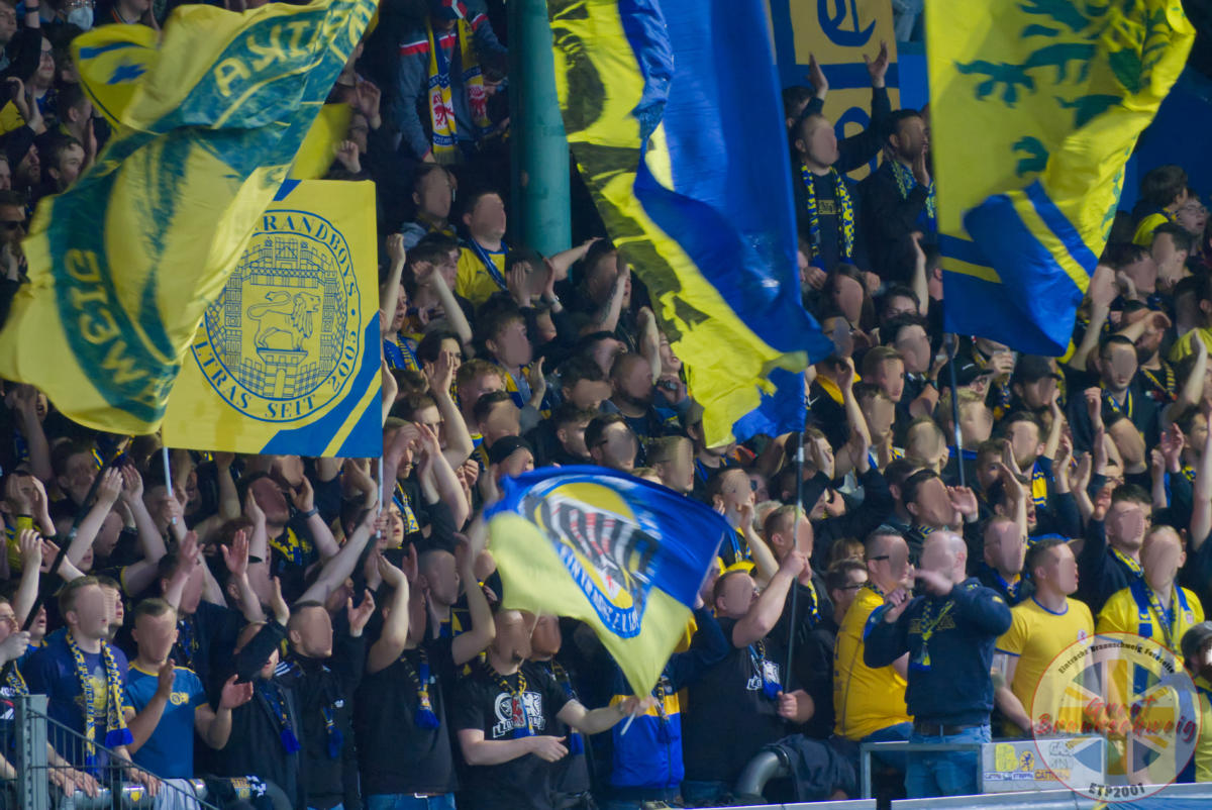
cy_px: 405
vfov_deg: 2.3
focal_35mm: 600
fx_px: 20214
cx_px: 606
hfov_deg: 3.4
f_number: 5.6
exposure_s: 1/100
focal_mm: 220
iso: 800
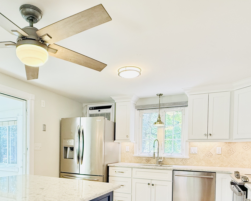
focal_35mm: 27
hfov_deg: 63.7
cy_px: 153
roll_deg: +0.0
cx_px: 106
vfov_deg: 50.7
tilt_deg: -0.8
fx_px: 201
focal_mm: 2.22
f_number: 2.2
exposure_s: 1/120
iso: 200
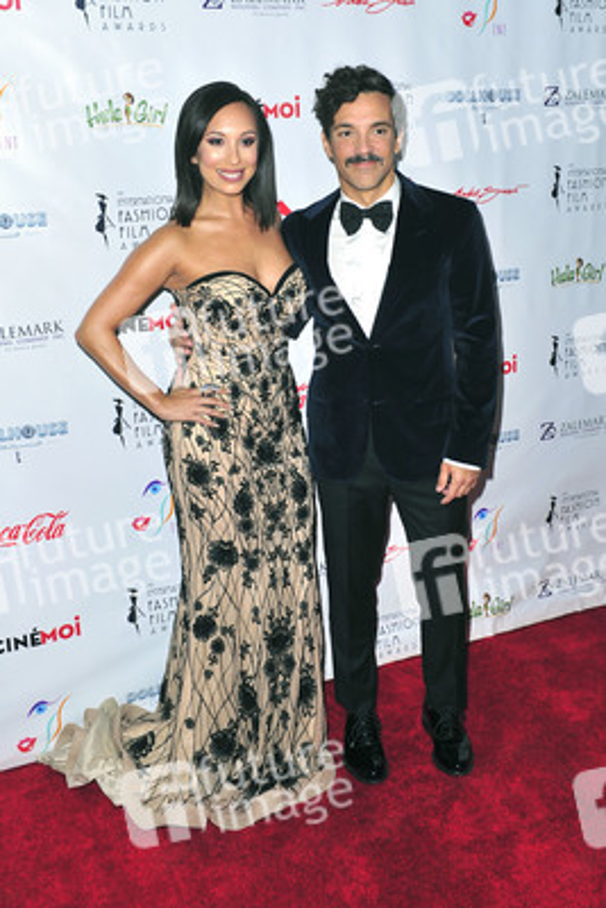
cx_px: 303
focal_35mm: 32
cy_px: 454
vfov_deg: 58.7
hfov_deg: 41.1
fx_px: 807
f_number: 5.6
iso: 500
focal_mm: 32
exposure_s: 1/320
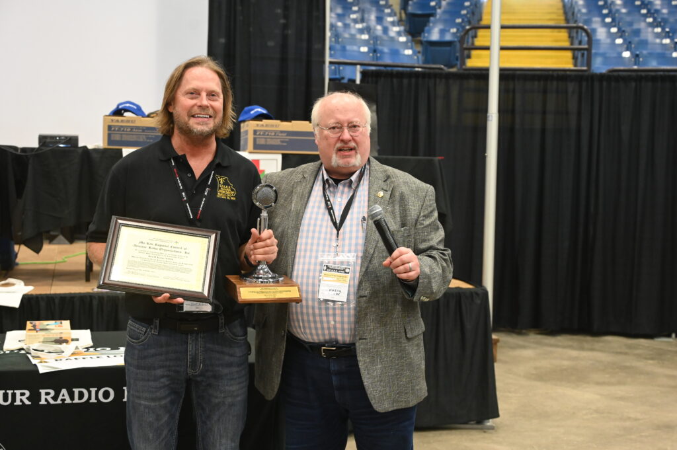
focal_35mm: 49
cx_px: 338
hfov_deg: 40.4
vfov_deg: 27.5
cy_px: 225
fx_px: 921
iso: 3200
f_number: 4
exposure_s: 1/60
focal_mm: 49
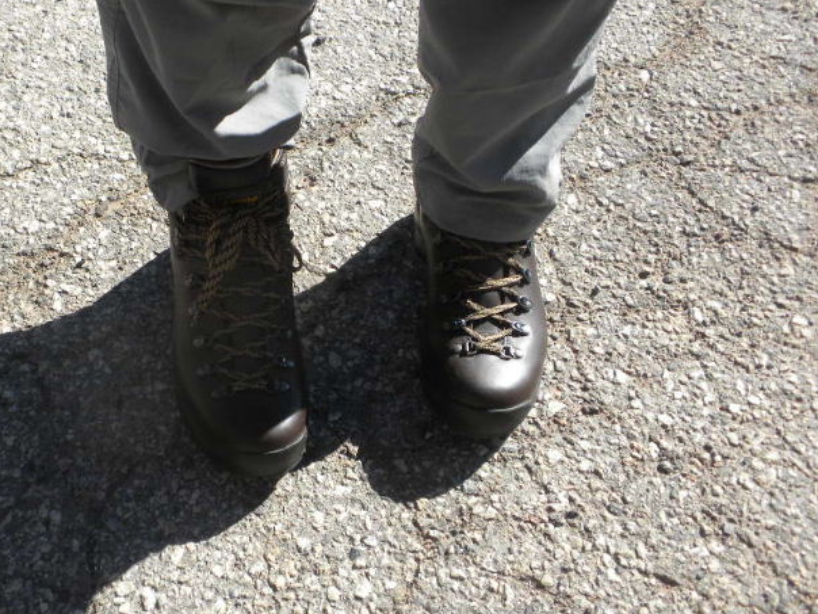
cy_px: 321
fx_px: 1158
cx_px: 279
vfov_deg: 29.7
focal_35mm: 49
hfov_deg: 38.5
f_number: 3.5
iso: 75
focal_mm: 6.6
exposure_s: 1/414
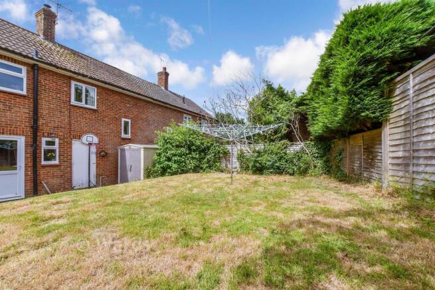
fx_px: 181
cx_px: 218
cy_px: 145
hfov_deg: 100.4
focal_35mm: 15
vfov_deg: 77.4
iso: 160
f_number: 8
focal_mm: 10
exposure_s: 1/400
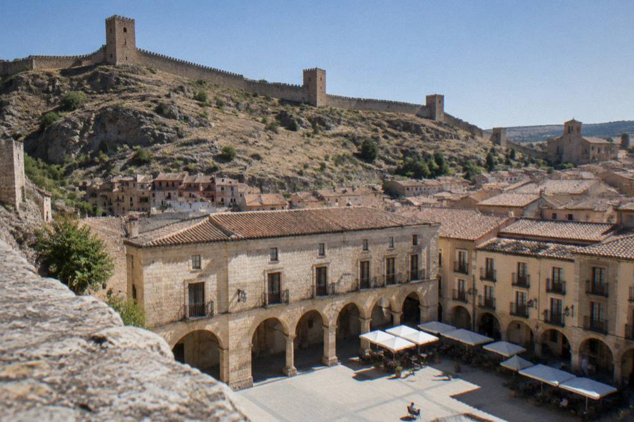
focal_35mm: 49
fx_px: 863
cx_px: 317
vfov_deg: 27.5
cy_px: 211
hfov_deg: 40.4
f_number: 5.6
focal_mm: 49
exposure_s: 1/640
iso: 400
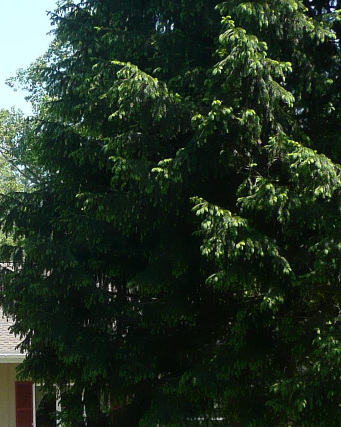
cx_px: -121
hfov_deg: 14.8
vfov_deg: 19.2
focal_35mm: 99
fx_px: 1249
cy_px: 328
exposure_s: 1/250
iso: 100
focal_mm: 4.9
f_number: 3.4
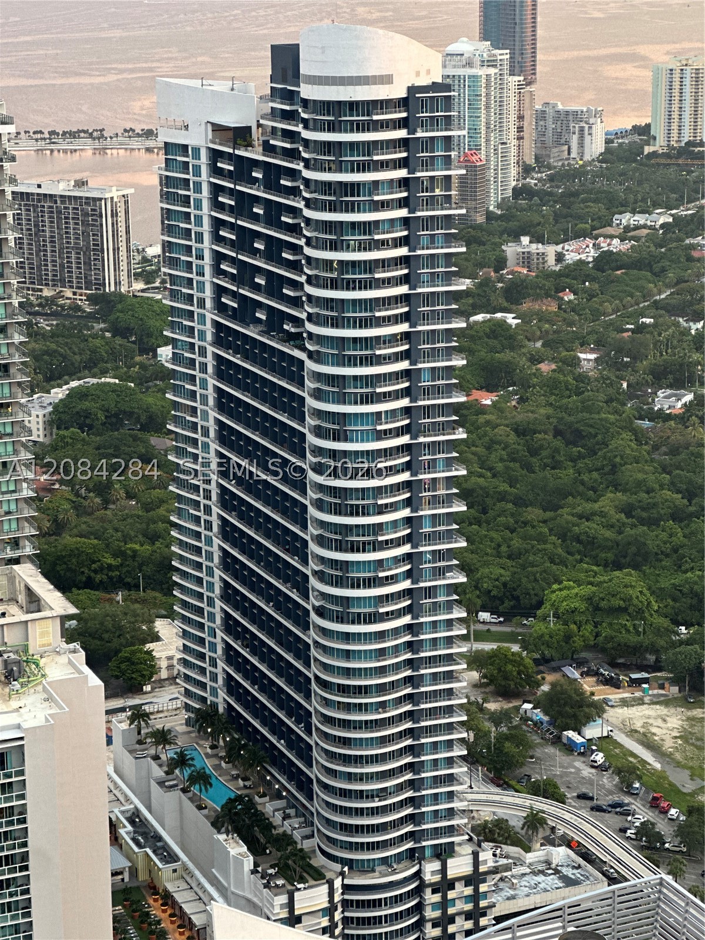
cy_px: 470
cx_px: 352
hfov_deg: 19.1
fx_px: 2091
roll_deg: +0.7
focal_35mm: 77
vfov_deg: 25.3
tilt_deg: -13.9
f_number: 2.8
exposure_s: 1/40
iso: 200
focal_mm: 9
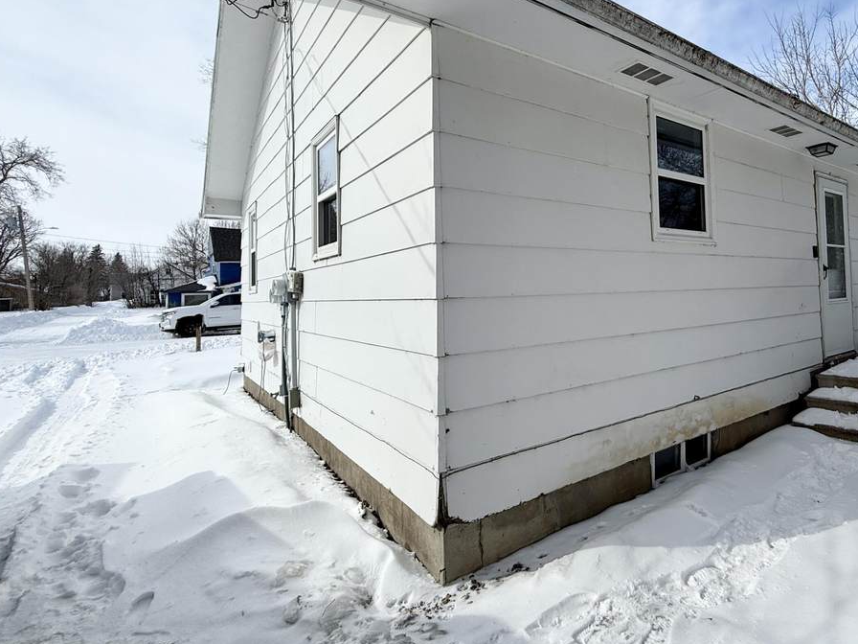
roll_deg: +1.5
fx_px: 496
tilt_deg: +2.4
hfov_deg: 78.4
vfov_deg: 65.6
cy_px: 272
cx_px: 588
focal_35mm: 20
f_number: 2.2
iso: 50
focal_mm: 2.22
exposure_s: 1/3663
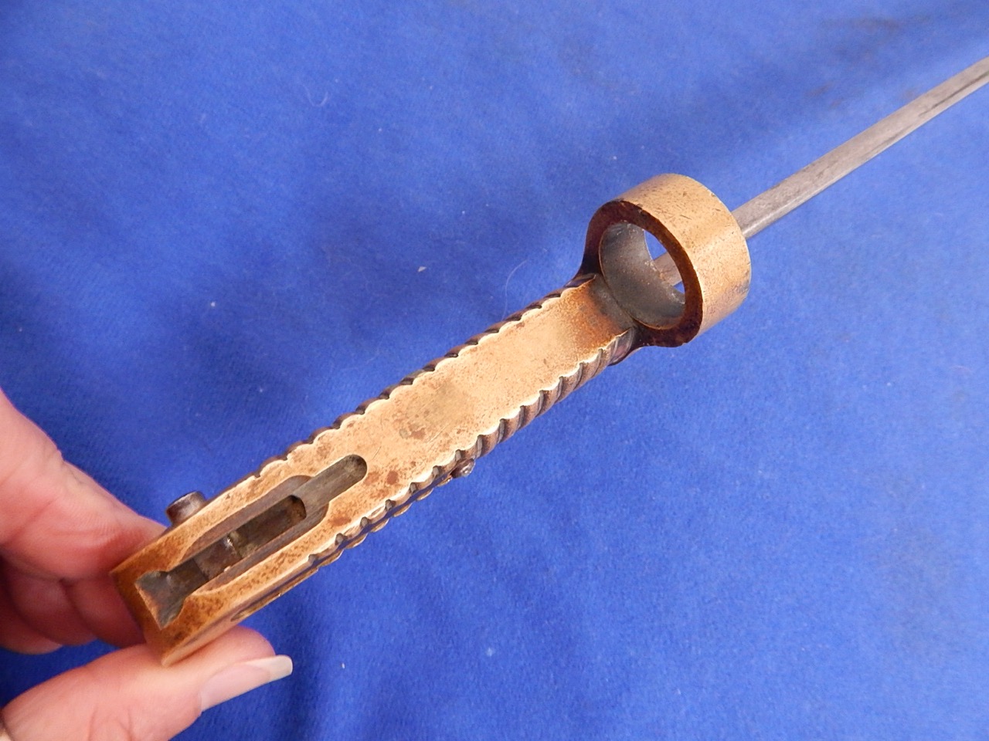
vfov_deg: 61.1
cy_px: 370
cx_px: 494
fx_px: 629
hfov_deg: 76.4
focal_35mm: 22
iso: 400
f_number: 3
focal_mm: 4
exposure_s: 1/13
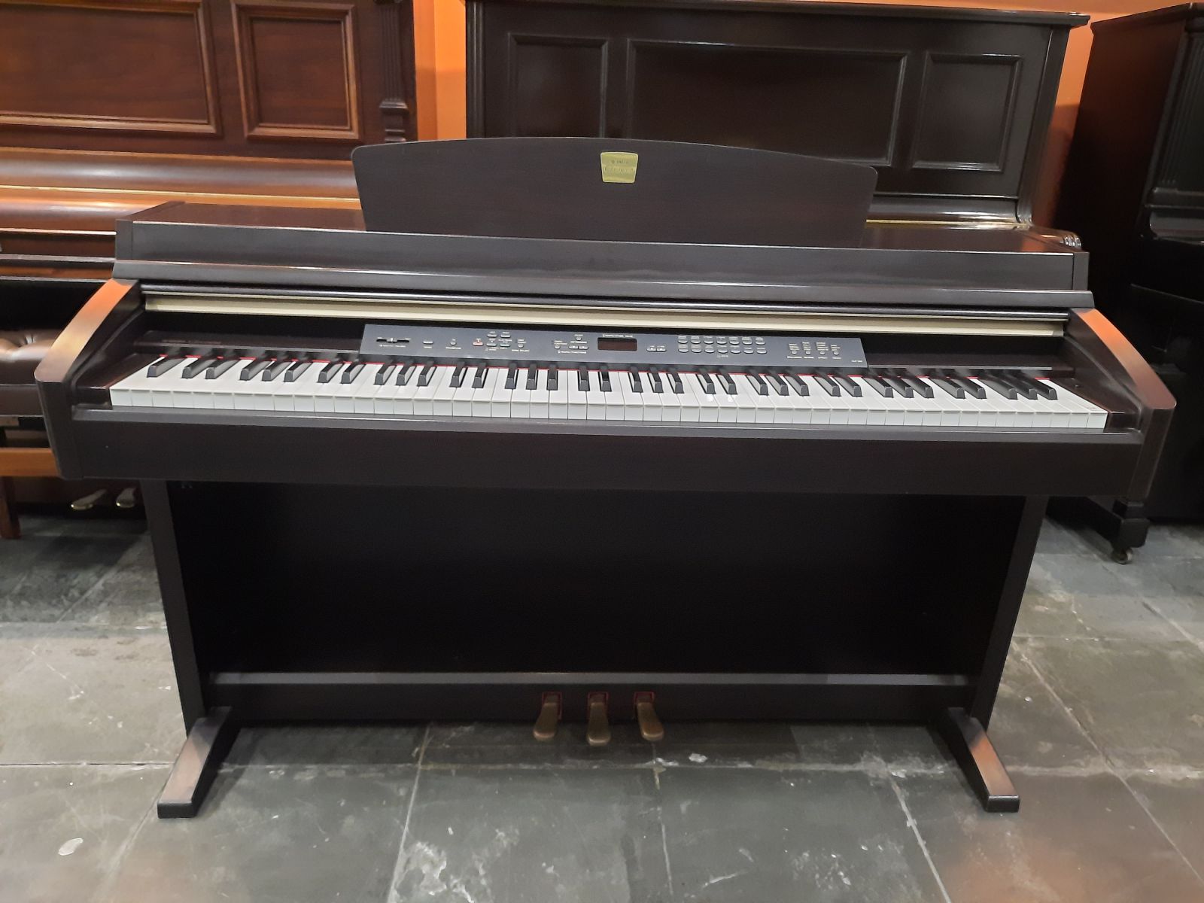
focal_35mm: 25
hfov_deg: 69.4
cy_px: 452
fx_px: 870
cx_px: 602
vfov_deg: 54.9
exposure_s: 1/20
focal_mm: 4.6
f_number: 2
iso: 1000
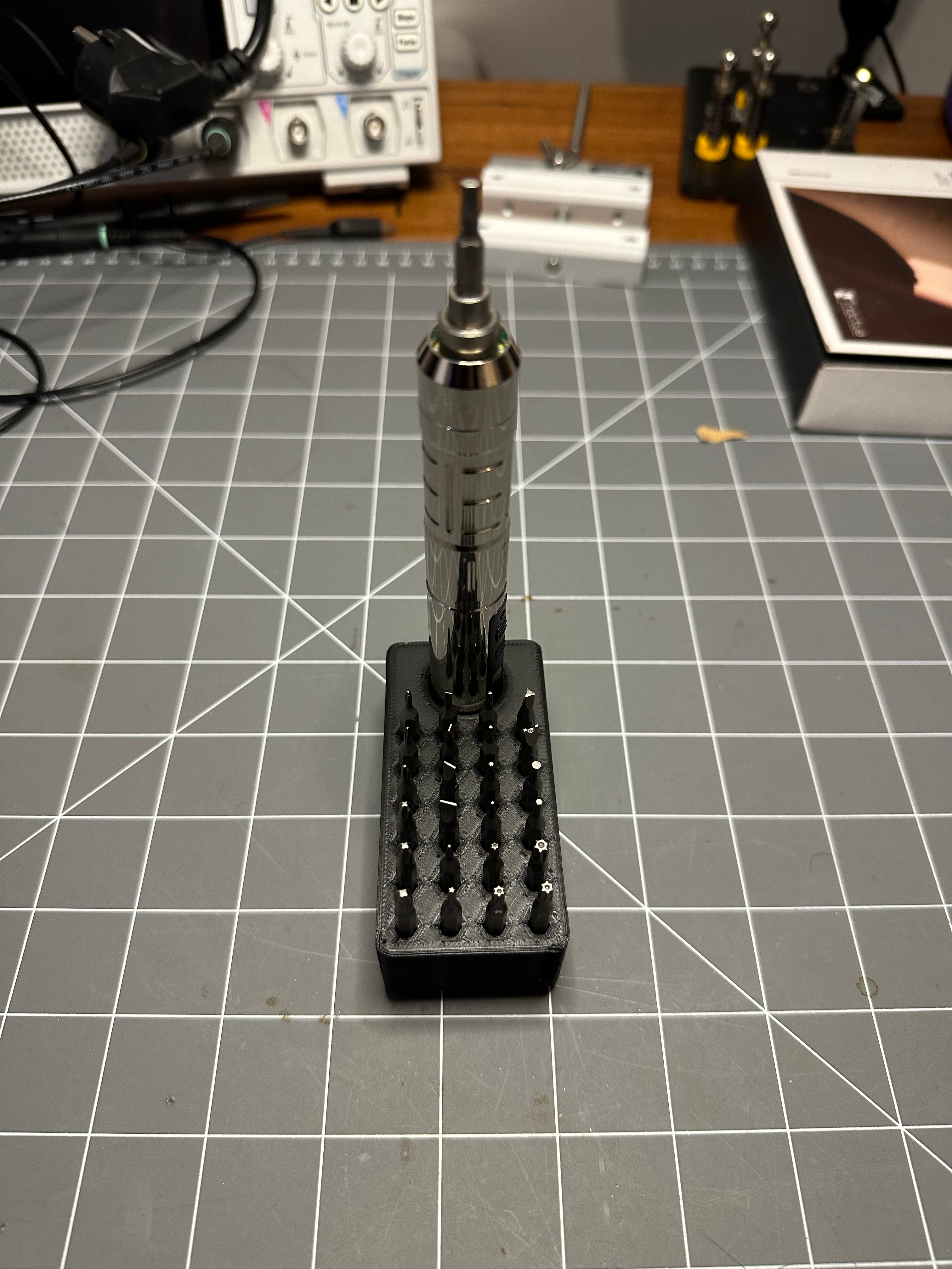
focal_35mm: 24
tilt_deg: -52.5
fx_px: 880
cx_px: 476
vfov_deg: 71.6
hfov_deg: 56.8
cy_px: 634
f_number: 1.78
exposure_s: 1/50
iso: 250
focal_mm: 6.86
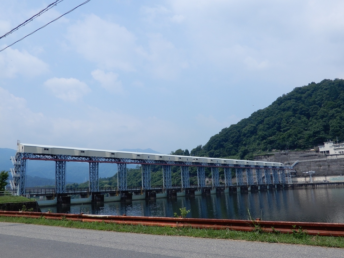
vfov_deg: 40.7
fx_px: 348
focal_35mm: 35
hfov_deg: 52.6
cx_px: 172
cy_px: 129
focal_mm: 6.2
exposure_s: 1/1600
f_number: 4
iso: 80
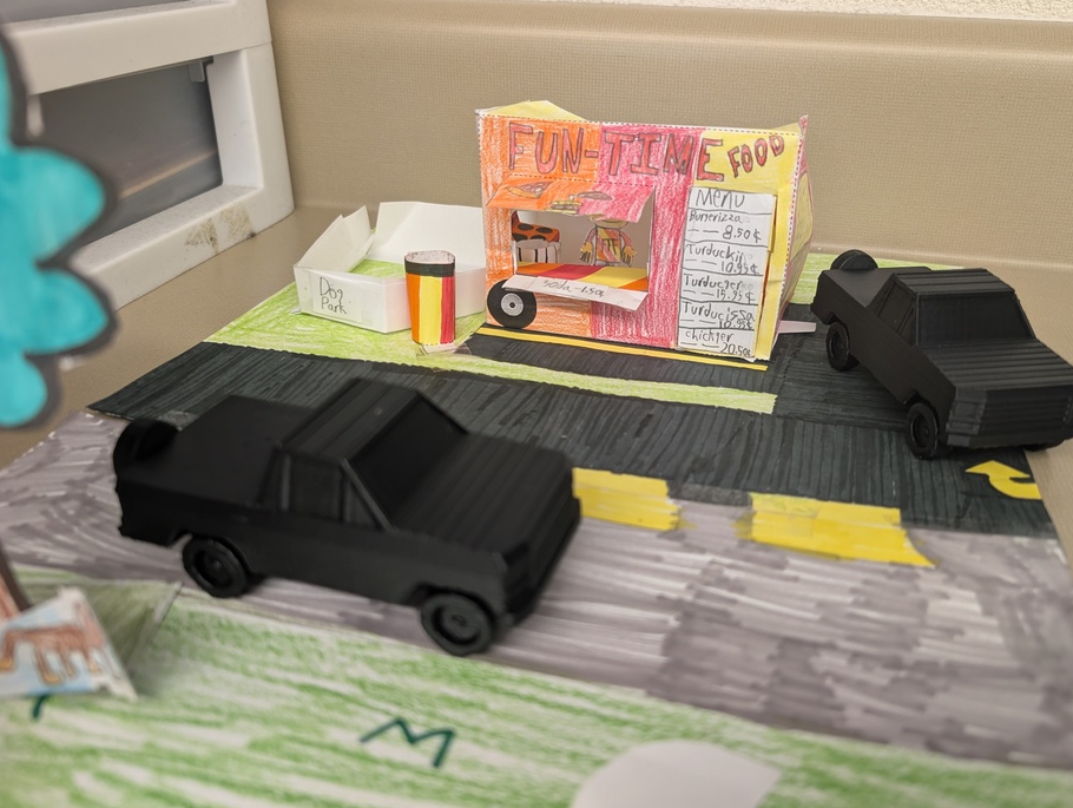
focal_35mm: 27
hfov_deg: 65.1
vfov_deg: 51.5
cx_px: 598
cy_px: 391
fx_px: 838
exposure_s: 1/66
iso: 217
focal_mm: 6.9
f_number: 1.68
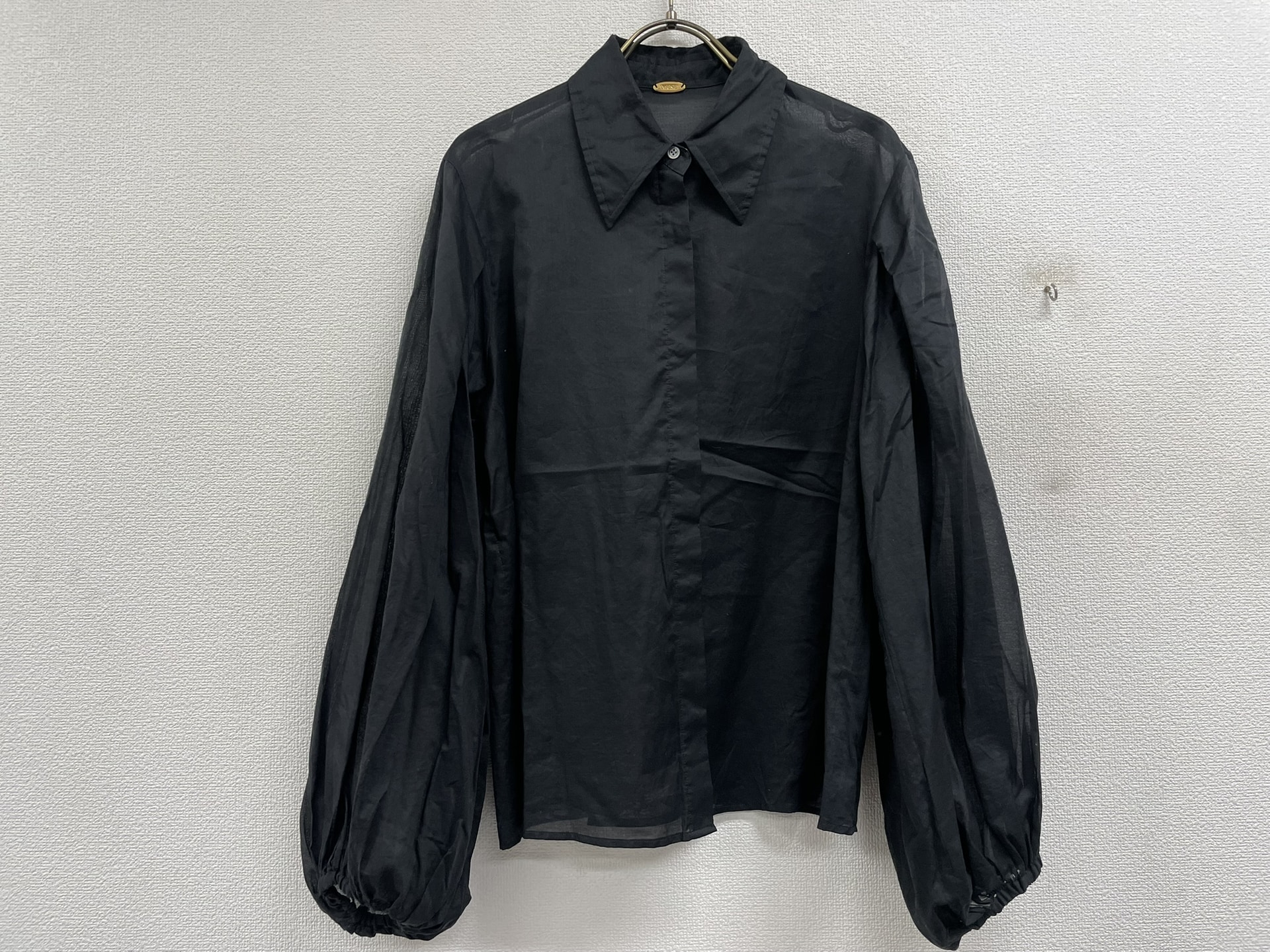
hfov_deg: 67.3
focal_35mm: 26
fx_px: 954
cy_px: 476
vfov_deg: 53.1
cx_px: 635
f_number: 1.6
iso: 100
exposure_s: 1/121
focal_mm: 4.2
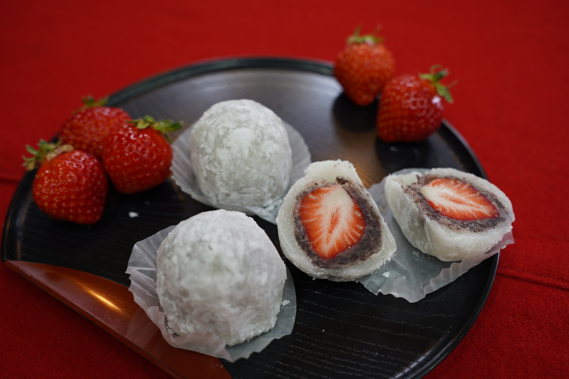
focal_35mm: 38
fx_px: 601
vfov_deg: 35.0
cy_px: 190
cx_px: 284
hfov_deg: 50.7
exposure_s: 1/40
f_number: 4
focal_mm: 38
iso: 200
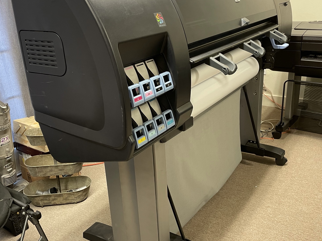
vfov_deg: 39.6
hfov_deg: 51.3
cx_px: 172
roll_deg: +3.0
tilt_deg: -22.0
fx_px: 335
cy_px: 127
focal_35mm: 36
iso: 200
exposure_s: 1/60
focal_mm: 4.2
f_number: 1.6
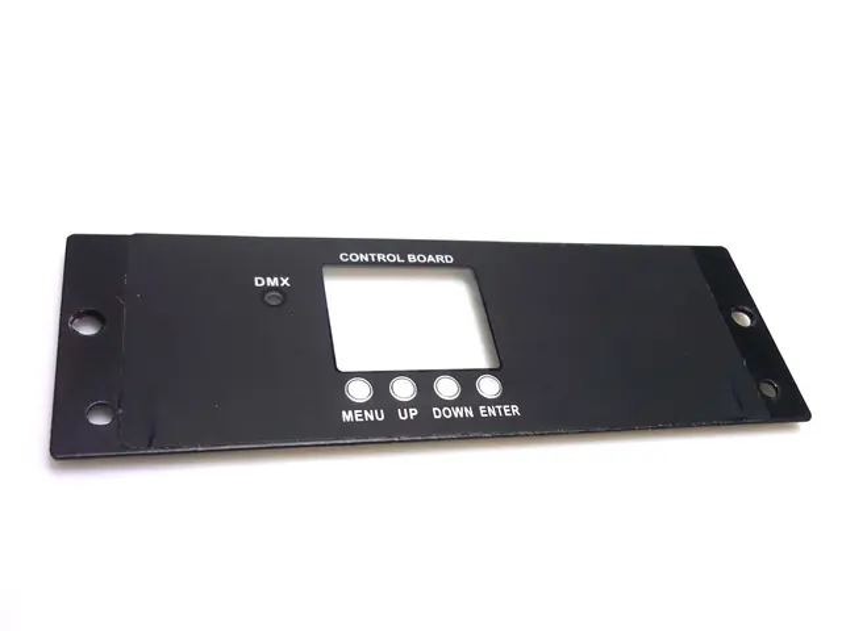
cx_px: 421
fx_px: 803
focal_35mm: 33
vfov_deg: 42.9
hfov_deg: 55.4
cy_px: 316
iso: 80
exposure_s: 1/100
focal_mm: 5.5
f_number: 2.8
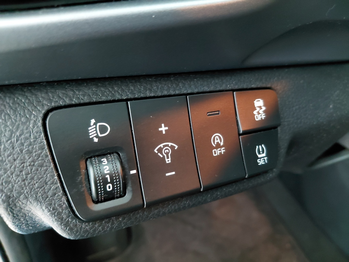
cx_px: 174
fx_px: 252
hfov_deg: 69.4
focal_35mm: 25
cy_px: 131
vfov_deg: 54.9
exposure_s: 1/15
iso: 1600
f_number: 1.8
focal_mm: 4.69
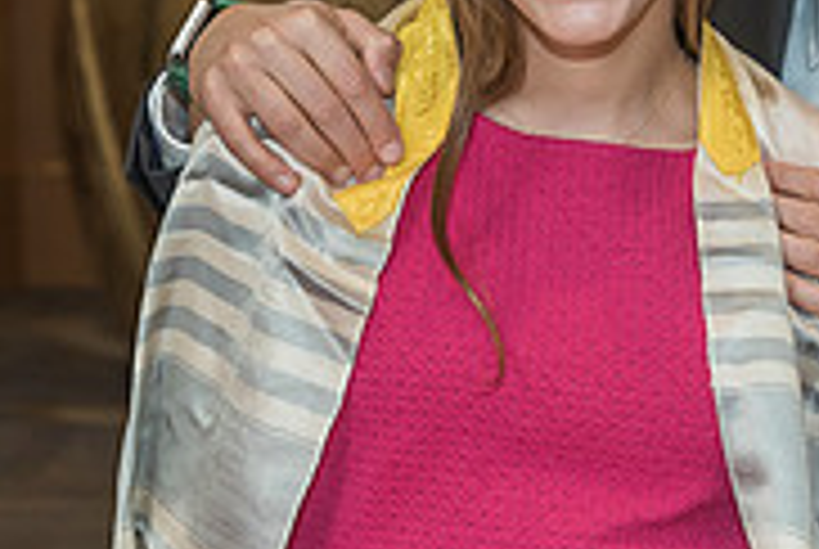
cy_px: 61
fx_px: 3714
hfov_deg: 12.5
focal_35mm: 163
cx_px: 707
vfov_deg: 8.4
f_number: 4
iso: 1000
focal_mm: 50
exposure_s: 1/200
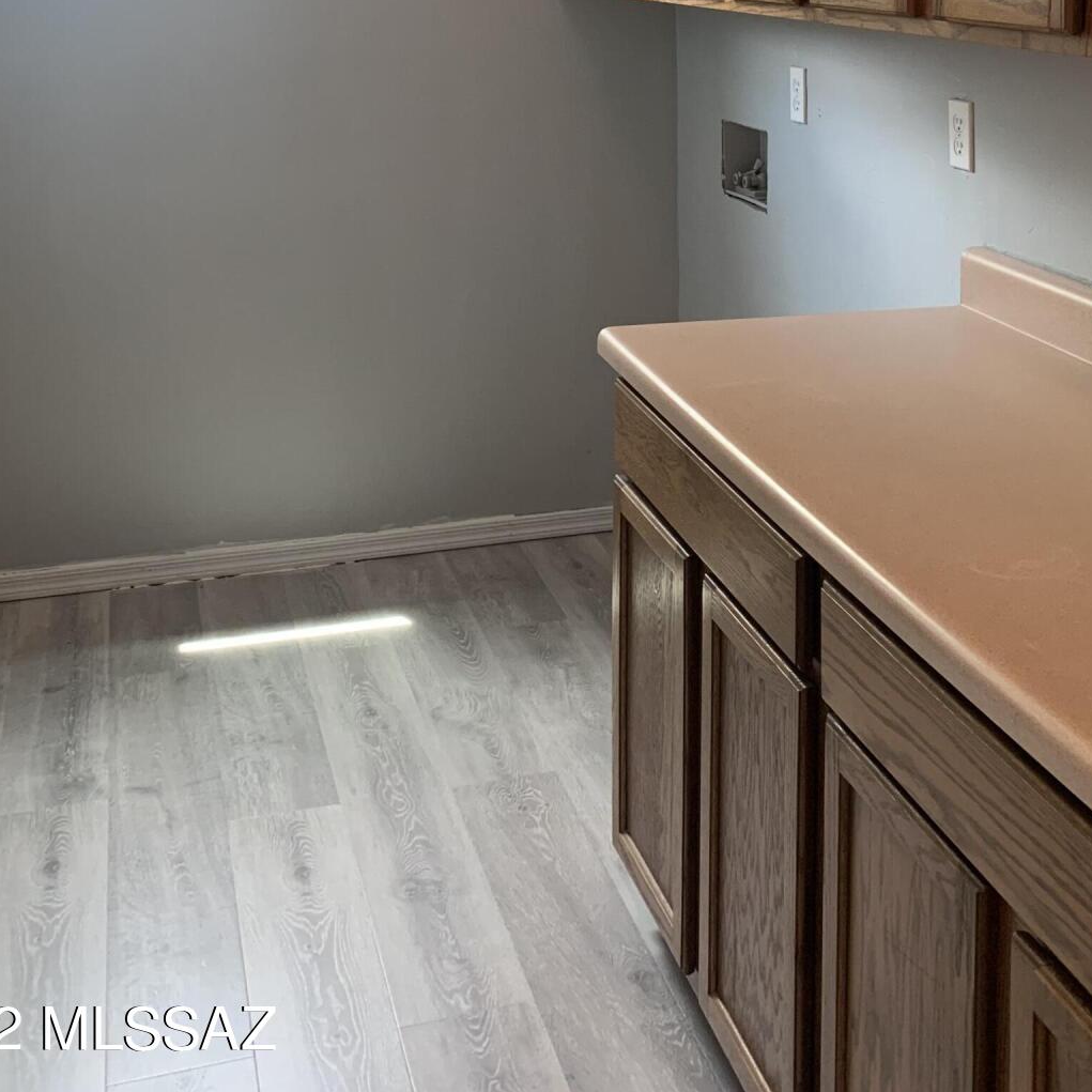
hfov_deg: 37.4
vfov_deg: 34.8
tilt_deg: -5.3
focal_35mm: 45
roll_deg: +0.7
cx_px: 643
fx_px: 1606
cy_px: 58
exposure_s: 1/60
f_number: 1.8
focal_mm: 4.25
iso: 125
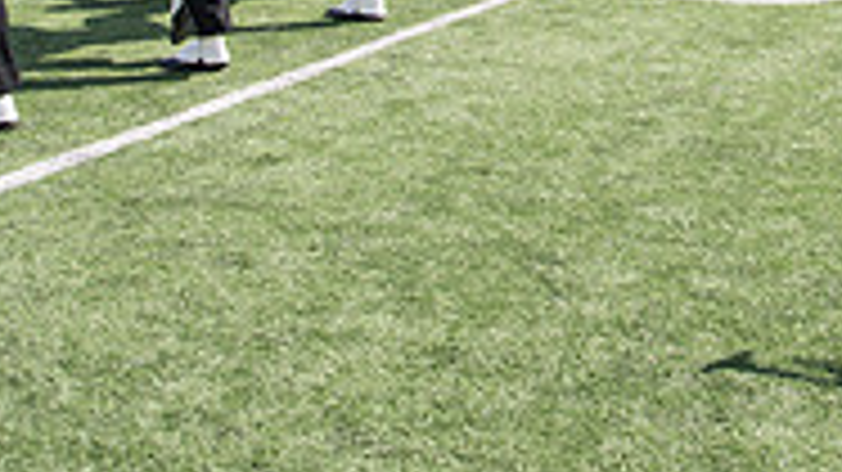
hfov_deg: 26.3
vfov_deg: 14.0
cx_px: 765
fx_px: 1741
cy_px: -339
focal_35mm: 78
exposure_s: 1/500
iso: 200
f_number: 5.6
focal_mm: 24
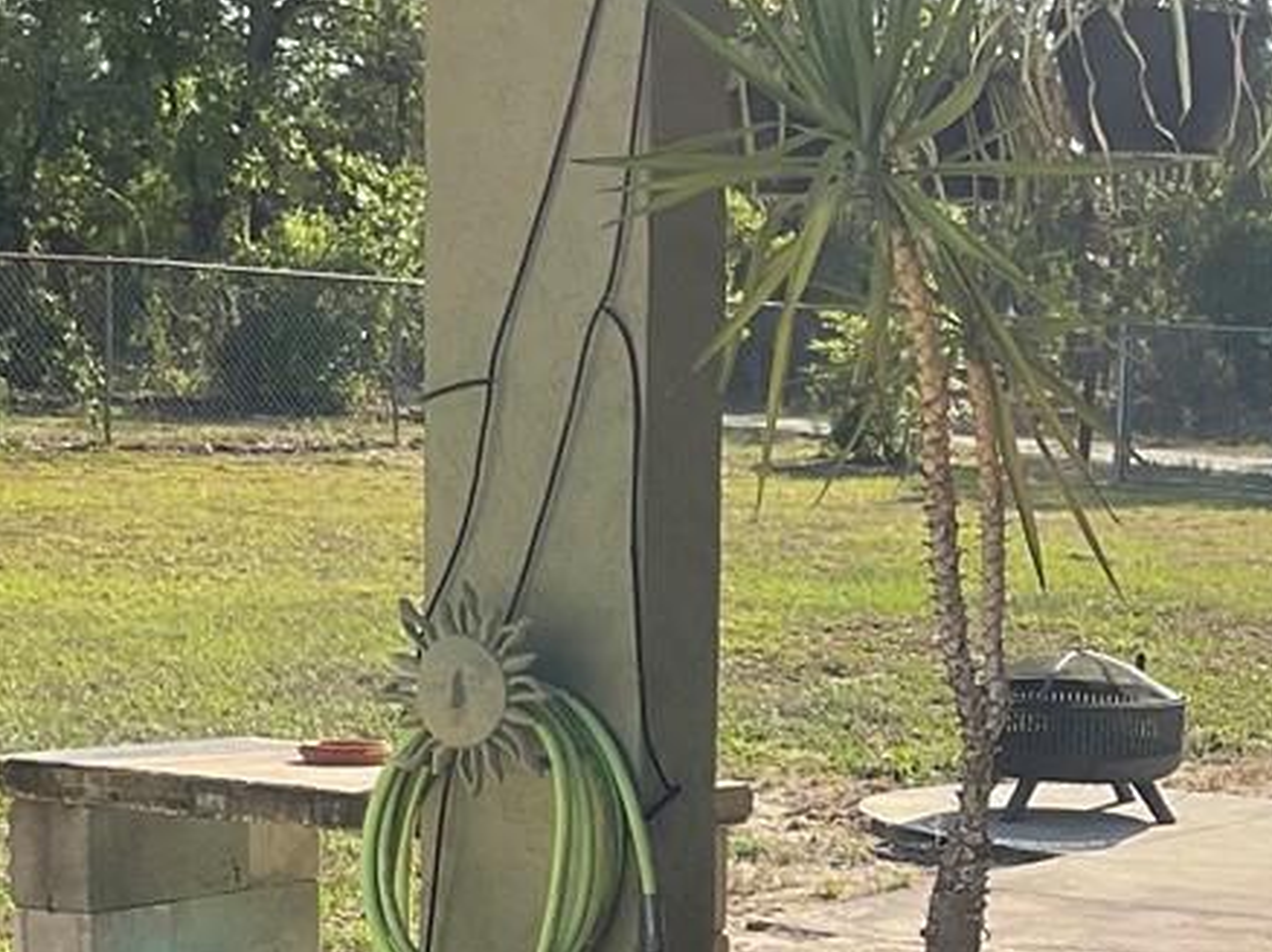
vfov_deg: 13.9
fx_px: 3893
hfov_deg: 18.2
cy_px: 801
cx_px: 1153
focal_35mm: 106
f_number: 1.8
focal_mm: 3
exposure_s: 1/1279
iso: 16
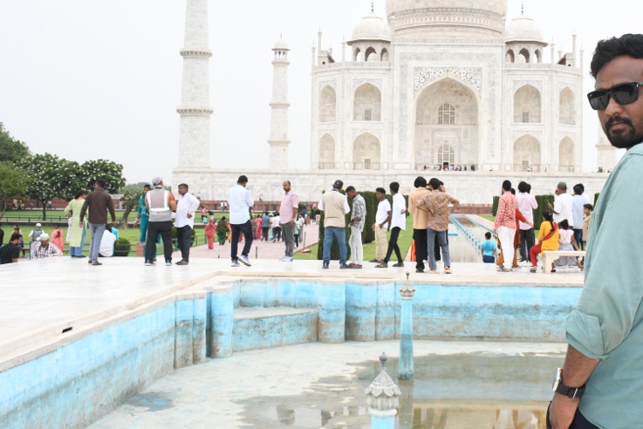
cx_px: 410
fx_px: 893
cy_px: 150
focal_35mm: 50
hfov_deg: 39.3
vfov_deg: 26.9
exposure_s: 1/125
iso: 1000
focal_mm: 24
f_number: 13
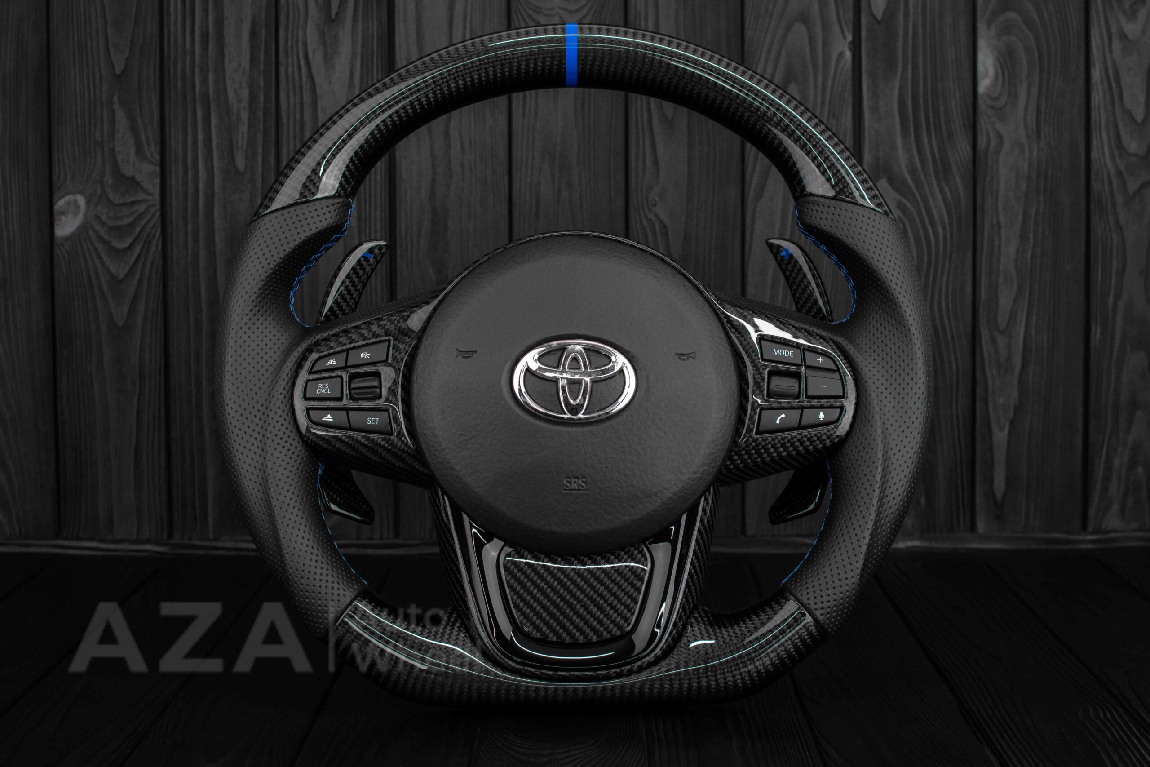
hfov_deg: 37.8
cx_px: 575
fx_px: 1677
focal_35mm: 52
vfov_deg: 25.8
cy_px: 384
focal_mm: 35
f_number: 6.3
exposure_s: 1/125
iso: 500
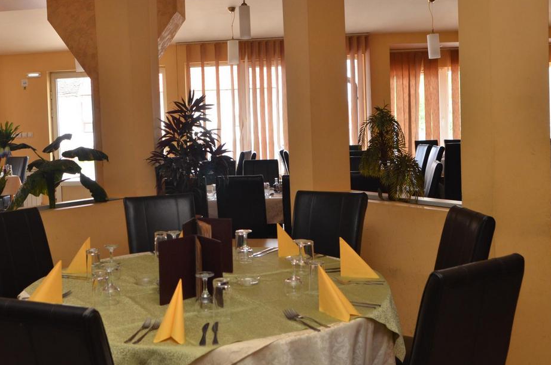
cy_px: 149
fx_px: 657
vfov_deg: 31.0
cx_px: 220
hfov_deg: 45.3
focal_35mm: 43
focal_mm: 22
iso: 640
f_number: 5
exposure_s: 1/125
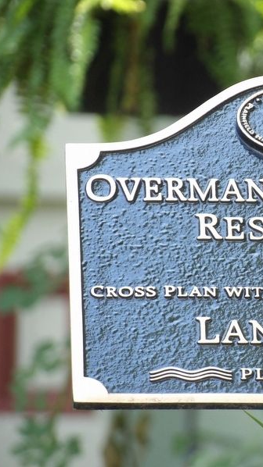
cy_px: 234
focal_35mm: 881
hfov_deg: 1.4
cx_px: 304
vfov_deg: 2.5
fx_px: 10932
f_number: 4.2
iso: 200
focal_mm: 108.3
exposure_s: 1/79
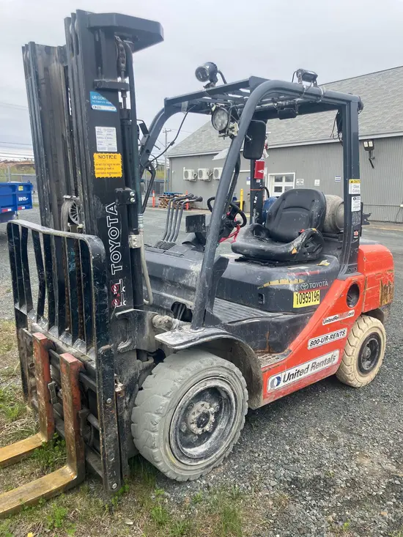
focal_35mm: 28
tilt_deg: -9.0
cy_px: 268
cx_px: 202
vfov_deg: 63.4
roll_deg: -0.7
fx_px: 435
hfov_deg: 49.8
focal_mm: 3.99
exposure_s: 1/552
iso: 32
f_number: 1.8
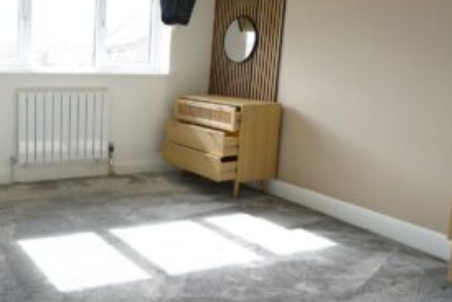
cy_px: 127
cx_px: 74
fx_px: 440
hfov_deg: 50.3
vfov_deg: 37.8
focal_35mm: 35
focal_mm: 16
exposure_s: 1/125
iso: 500
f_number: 5.6
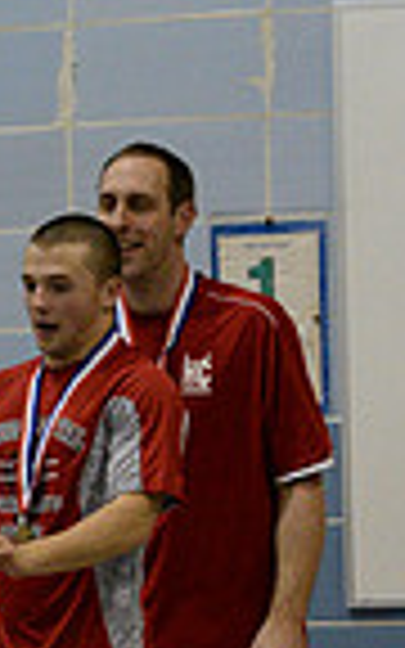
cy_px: 360
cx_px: -878
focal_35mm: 410
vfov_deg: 5.1
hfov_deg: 3.1
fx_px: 7241
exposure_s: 1/400
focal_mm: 100
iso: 6400
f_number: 3.5
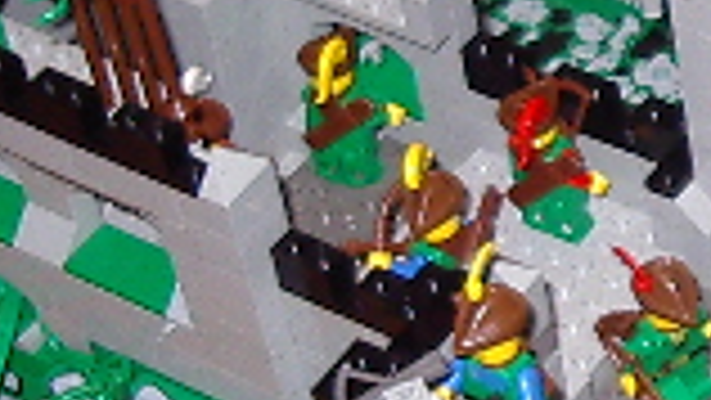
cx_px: 940
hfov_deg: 12.4
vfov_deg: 7.2
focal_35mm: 168
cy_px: 99
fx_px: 3168
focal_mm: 5.8
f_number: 2.6
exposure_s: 1/60
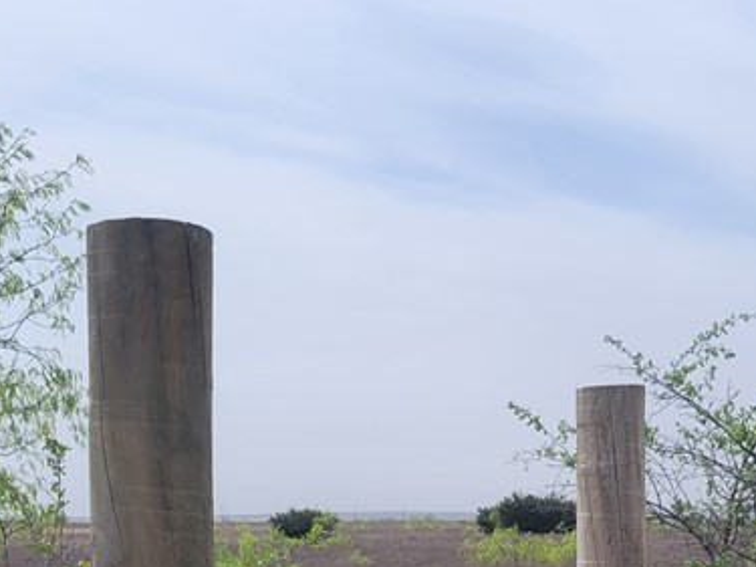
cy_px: 706
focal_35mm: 71
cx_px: 496
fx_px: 1550
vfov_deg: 19.3
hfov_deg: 27.3
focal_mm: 5.4
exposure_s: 1/2913
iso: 40
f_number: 1.8
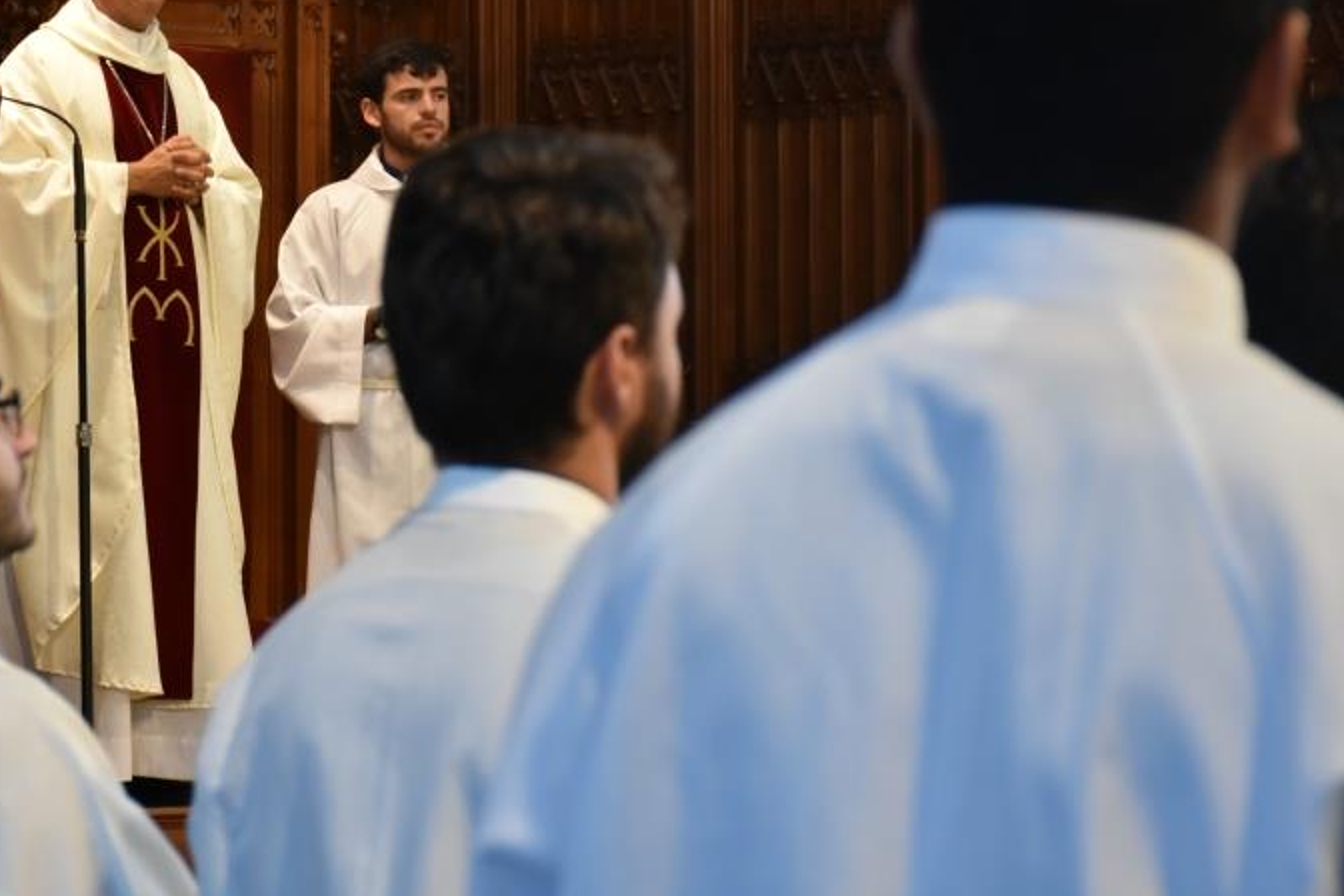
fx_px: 5973
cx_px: 418
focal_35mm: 160
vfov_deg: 8.6
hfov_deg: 12.8
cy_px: 225
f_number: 5
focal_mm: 70
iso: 1250
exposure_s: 1/40
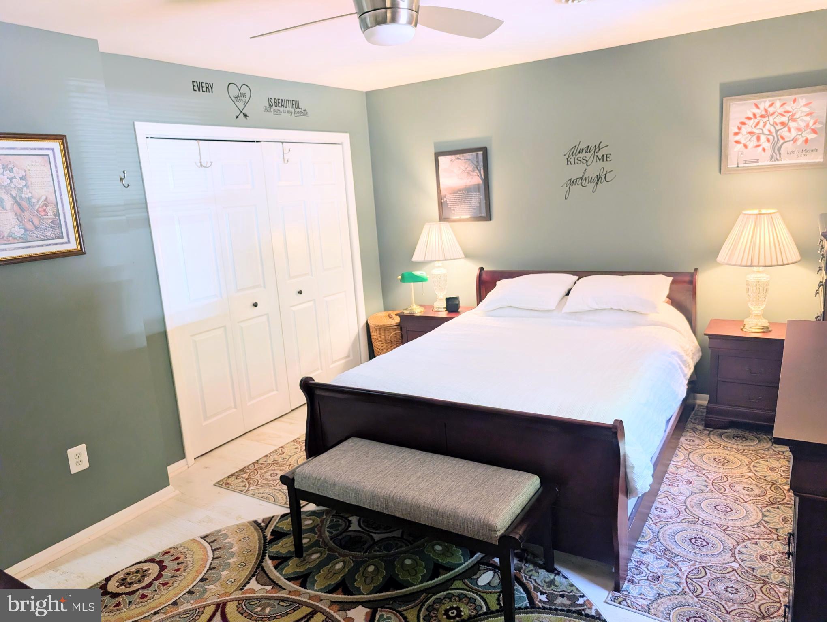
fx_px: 574
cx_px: 414
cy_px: 311
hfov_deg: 71.5
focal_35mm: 24
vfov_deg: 56.9
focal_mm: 6.9
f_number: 1.68
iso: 23
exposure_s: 1/60
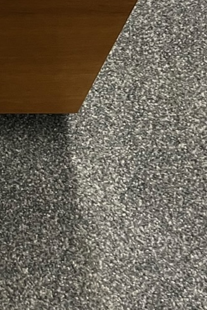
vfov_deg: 16.2
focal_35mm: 113
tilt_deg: -53.4
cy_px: -188
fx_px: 974
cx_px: -166
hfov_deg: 11.3
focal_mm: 5.1
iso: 125
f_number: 1.6
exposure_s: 1/50
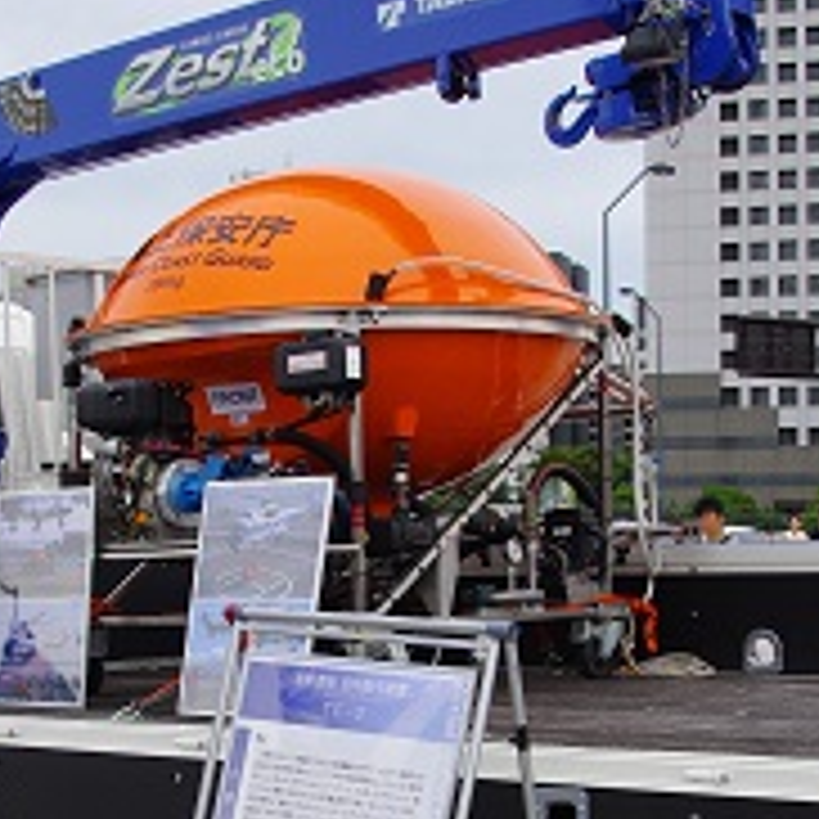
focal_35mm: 70
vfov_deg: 24.3
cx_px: 288
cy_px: 644
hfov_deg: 24.6
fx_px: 1874
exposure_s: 1/320
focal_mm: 20
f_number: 8
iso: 320
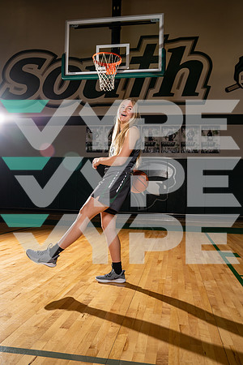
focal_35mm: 30
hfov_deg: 43.6
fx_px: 304
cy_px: 182
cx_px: 122
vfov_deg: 61.9
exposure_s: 1/250
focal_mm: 30
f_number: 5.6
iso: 400
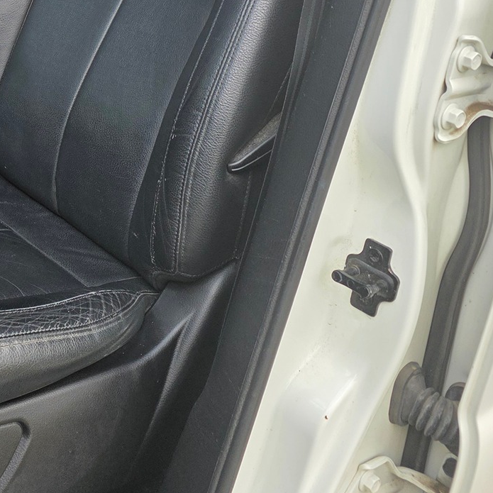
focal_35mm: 59
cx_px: -38
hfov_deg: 26.9
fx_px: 951
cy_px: 7
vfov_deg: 27.5
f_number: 1.7
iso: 32
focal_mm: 6.3
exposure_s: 1/359
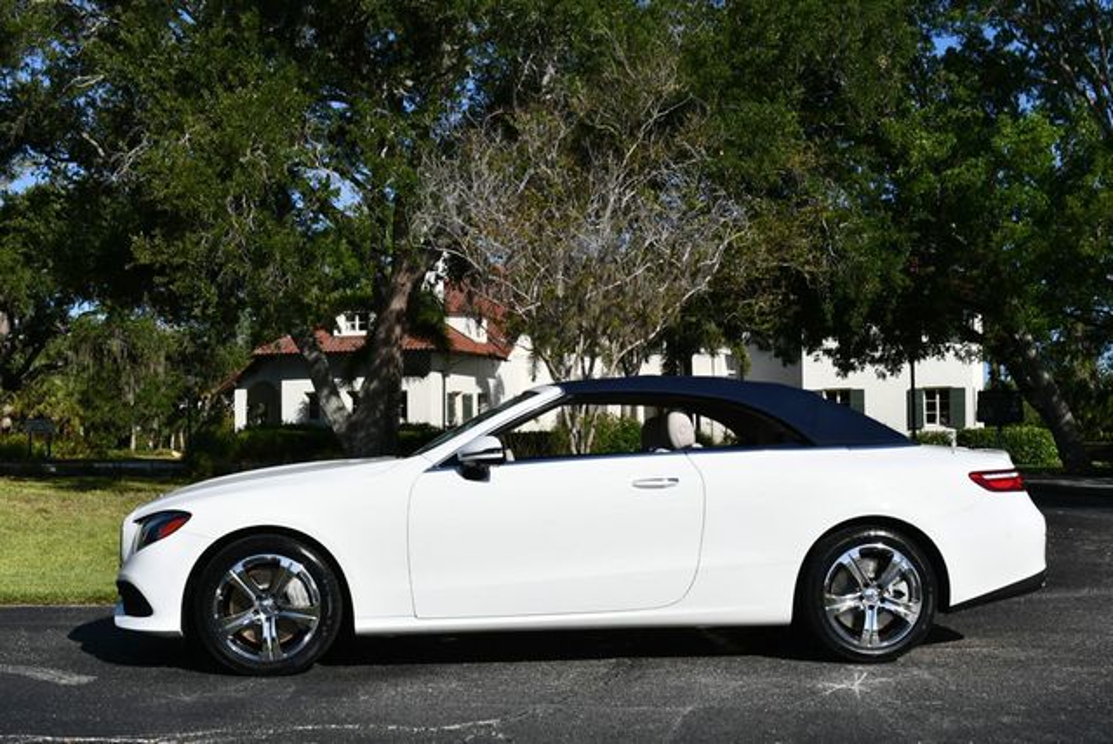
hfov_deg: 44.5
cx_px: 556
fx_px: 1362
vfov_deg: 30.6
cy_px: 372
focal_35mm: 44
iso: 100
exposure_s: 1/320
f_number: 9
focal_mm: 22
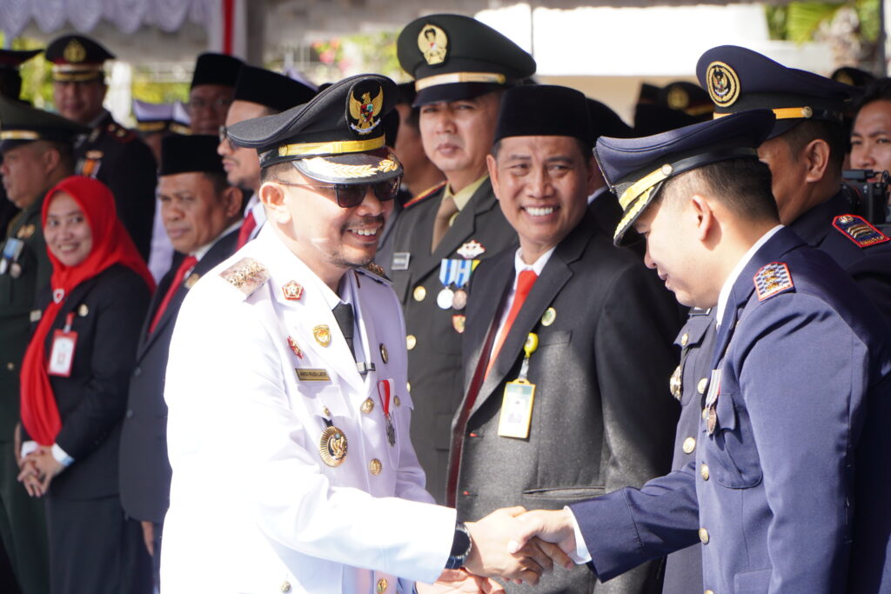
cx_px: 446
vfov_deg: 8.7
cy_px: 297
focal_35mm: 158
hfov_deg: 13.0
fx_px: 3898
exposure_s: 1/250
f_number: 6.3
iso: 200
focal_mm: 105
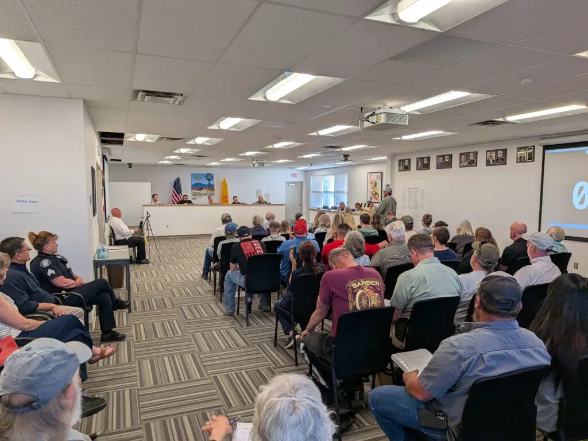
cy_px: 220
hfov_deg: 71.6
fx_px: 408
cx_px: 294
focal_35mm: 24
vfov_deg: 56.8
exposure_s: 1/106
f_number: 1.7
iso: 27
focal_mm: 4.53
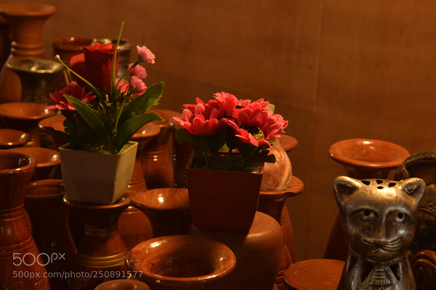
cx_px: 221
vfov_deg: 16.0
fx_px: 1035
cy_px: 146
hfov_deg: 23.8
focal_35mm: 86
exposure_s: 1/160
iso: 1600
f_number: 6.3
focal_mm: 55
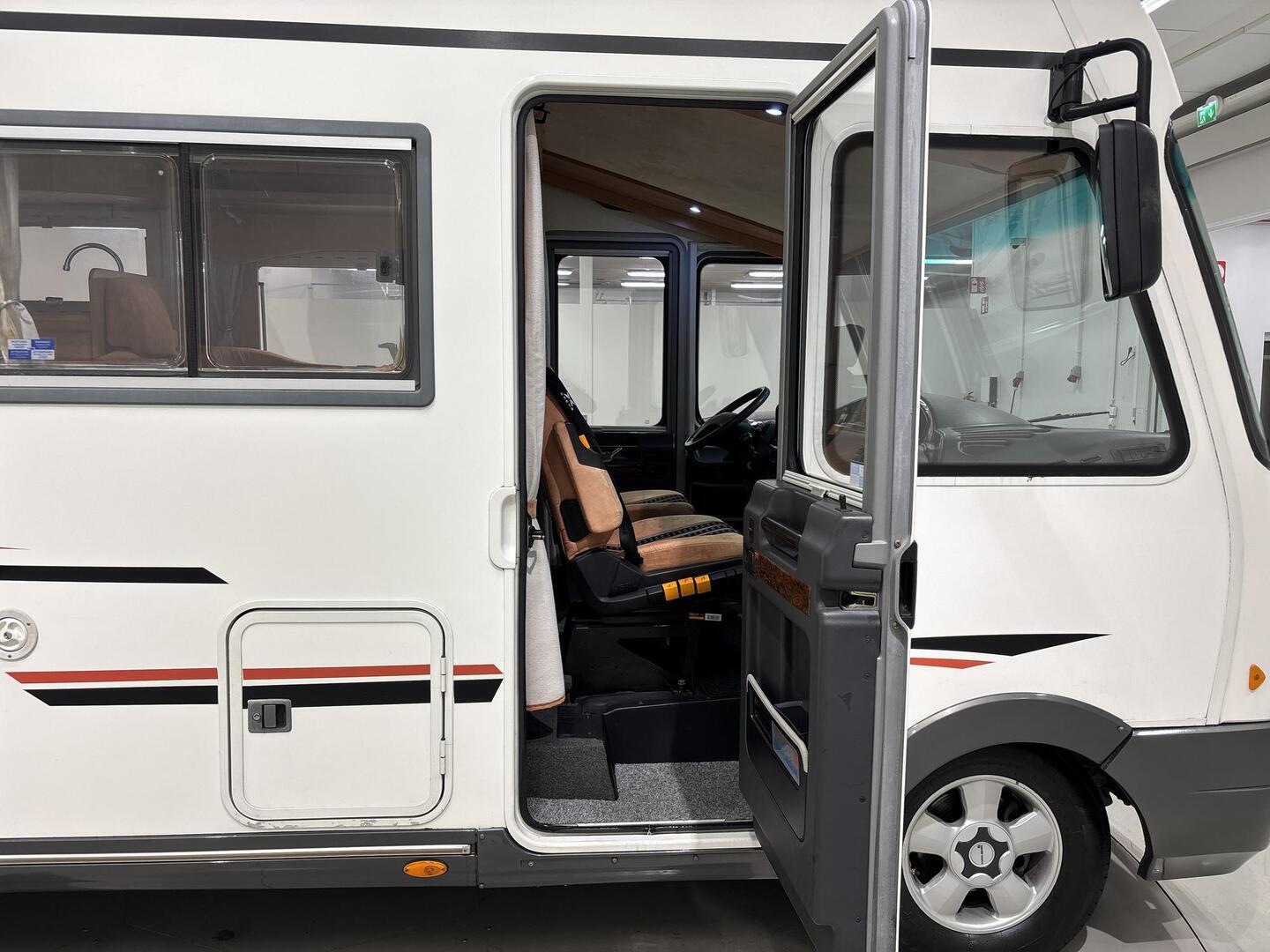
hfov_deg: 67.3
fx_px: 954
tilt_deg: -5.6
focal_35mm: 26
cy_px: 476
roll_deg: -0.5
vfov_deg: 53.1
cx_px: 635
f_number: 1.6
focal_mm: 5.96
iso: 50
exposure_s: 1/100
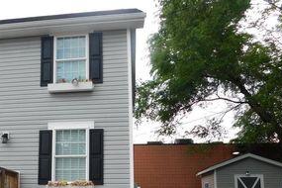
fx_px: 329
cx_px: 65
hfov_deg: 44.6
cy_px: 154
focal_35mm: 42
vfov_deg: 31.0
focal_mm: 4
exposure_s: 1/500
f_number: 3
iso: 125
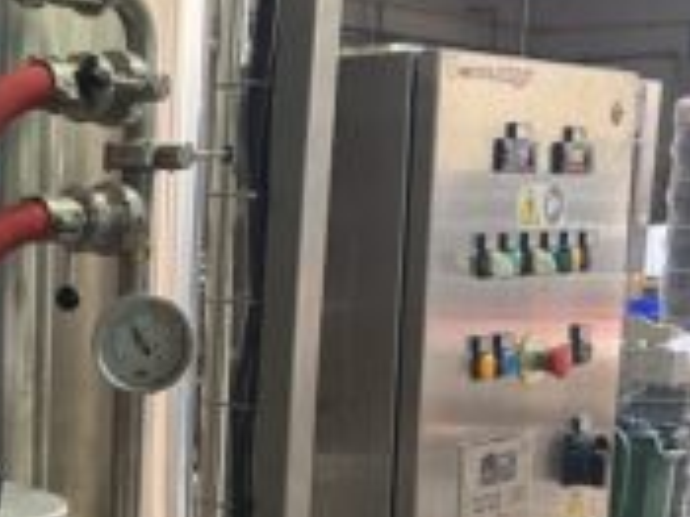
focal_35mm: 73
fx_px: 1454
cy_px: 422
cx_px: -6
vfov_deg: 19.9
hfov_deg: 25.3
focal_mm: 6.76
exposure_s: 1/50
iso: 500
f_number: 1.78
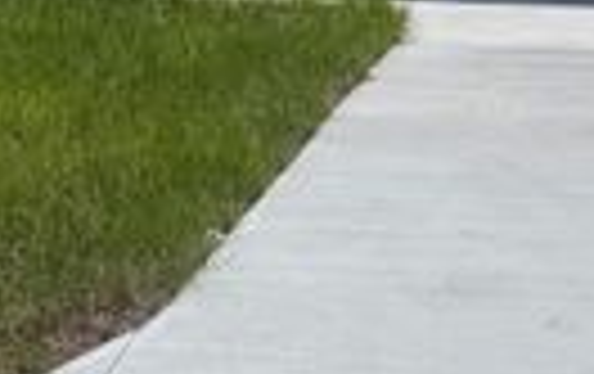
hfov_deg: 21.5
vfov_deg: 13.0
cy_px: -182
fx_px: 1557
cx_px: 216
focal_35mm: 96
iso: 80
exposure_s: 1/10309
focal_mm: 6.76
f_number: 1.78
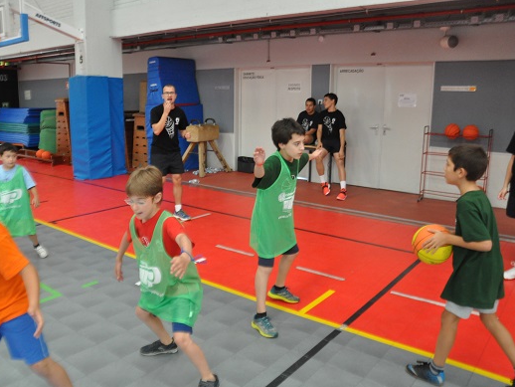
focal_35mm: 30
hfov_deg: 59.7
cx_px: 225
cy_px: 194
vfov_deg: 46.8
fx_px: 447
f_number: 3.5
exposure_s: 1/160
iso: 1600
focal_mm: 18
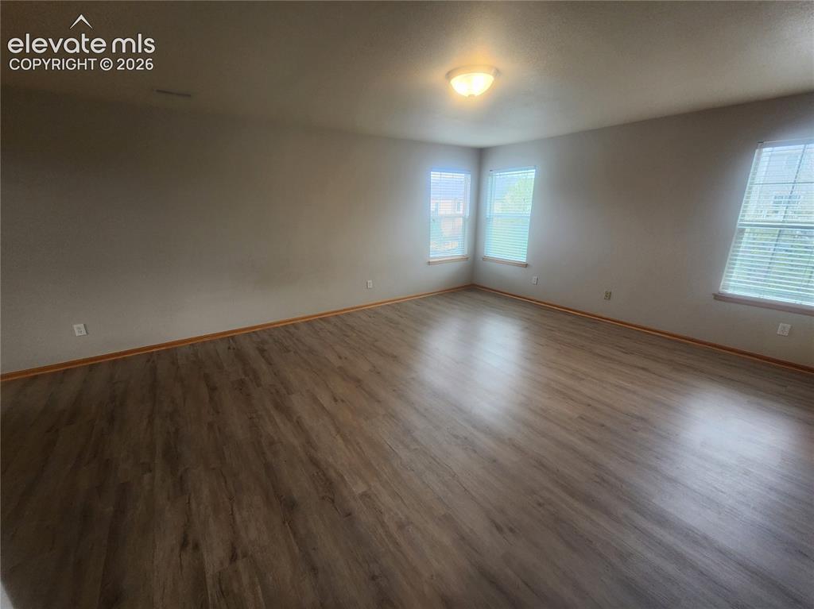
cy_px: 304
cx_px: 407
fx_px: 306
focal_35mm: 13
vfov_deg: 89.9
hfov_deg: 106.2
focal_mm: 2.2
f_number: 2.2
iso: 160
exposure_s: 1/60
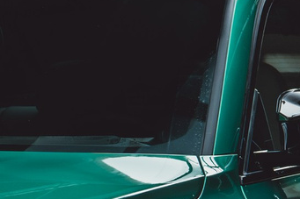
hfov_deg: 3.1
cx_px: -232
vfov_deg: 2.1
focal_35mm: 662
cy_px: 415
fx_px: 5514
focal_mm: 84
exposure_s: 1/50
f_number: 4
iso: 800
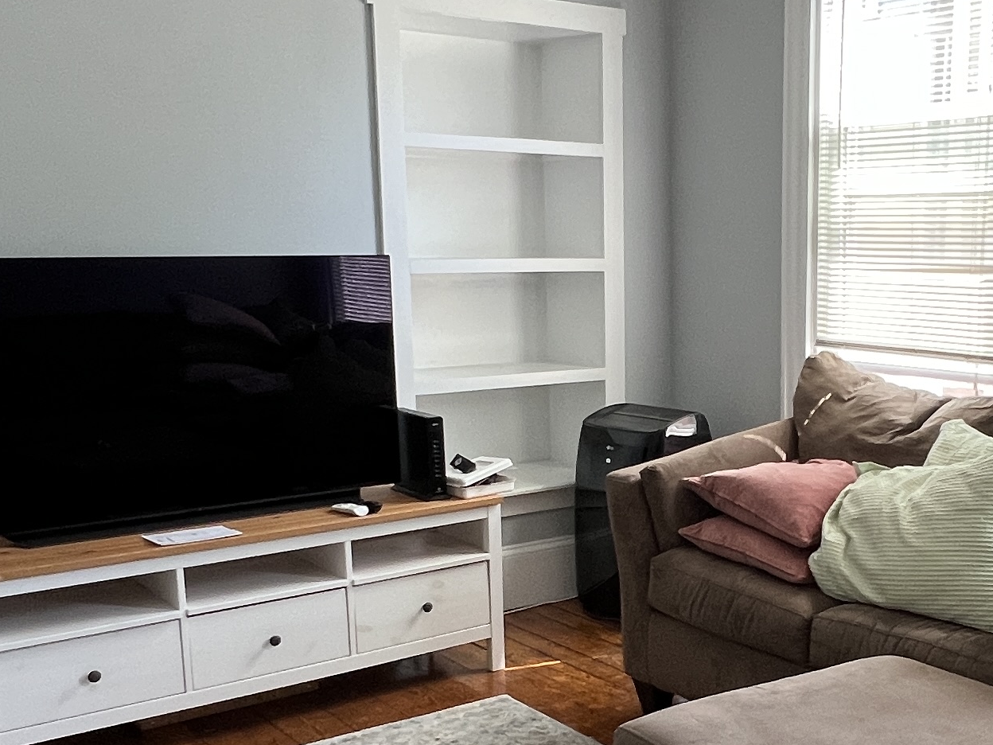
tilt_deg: -10.7
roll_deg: +0.9
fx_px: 1205
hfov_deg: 43.6
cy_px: 486
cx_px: 721
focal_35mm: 42
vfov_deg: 34.1
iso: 125
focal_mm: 1.57
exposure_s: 1/120
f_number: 1.8
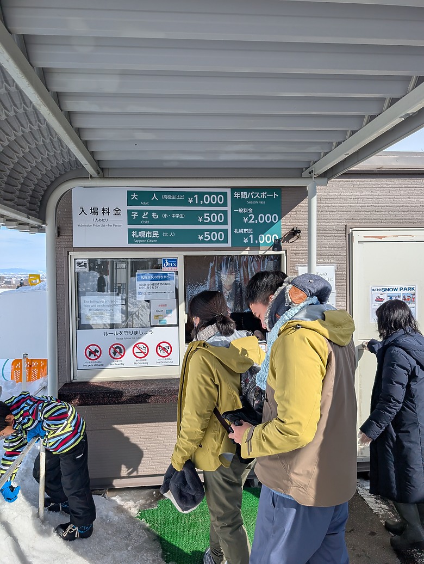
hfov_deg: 56.9
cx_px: 212
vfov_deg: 71.5
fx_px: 391
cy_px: 282
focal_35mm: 24
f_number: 1.68
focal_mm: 6.9
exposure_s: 1/1443
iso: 25
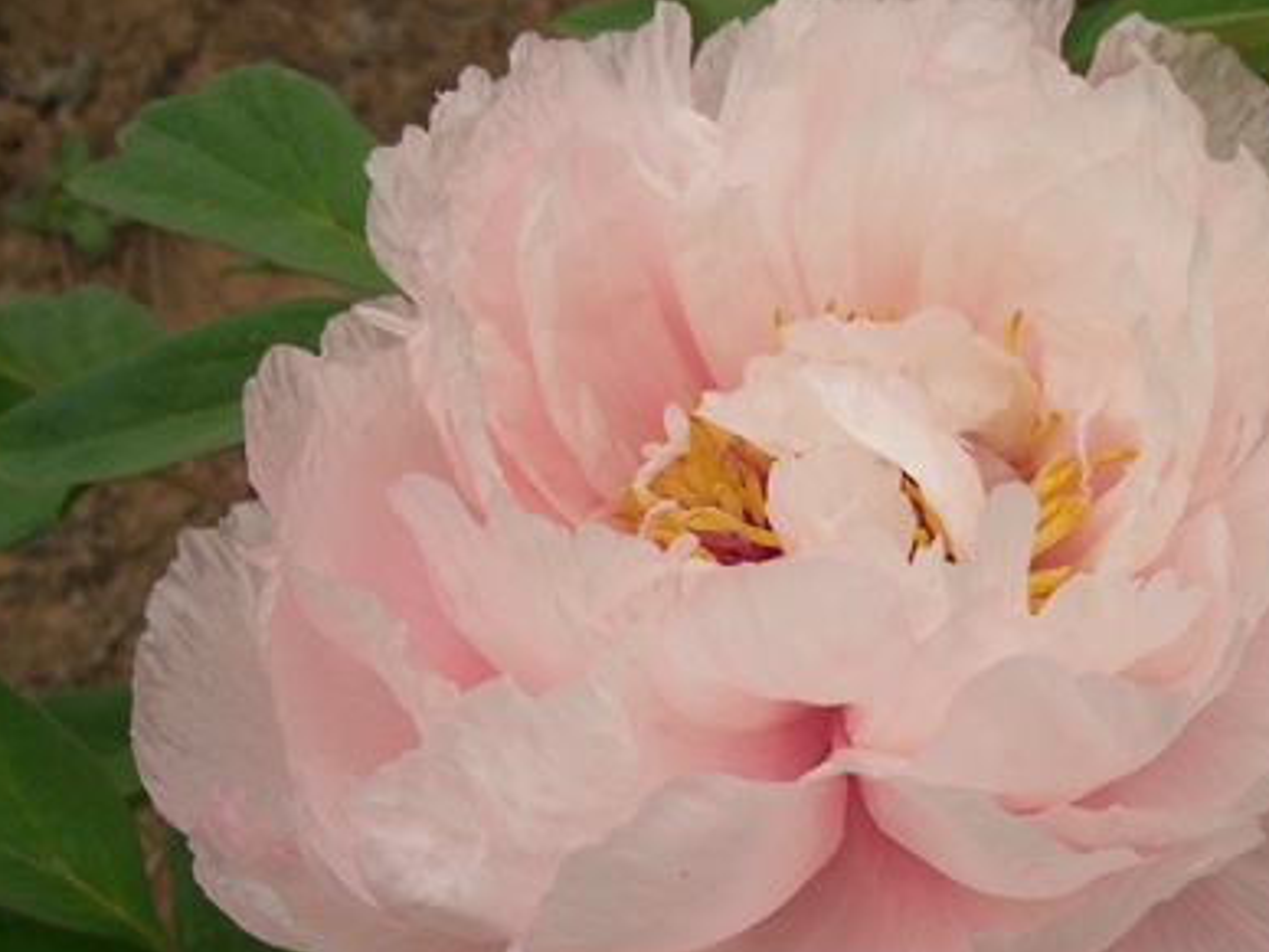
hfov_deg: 29.6
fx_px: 2383
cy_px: 612
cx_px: 873
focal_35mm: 65
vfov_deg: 22.5
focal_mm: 5.8
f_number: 2.6
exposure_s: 1/1000
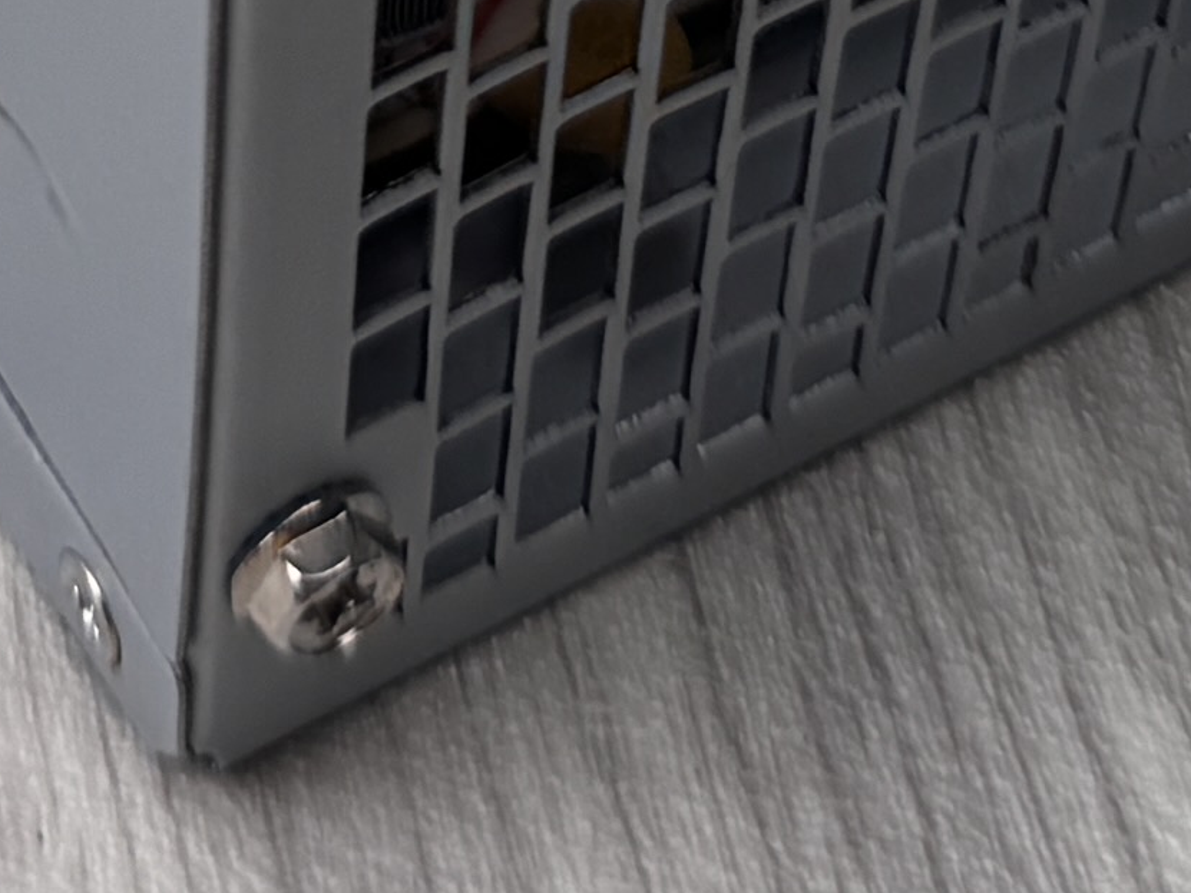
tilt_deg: -35.2
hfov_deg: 11.8
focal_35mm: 165
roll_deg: -0.1
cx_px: -125
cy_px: -1891
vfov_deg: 7.7
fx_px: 5676
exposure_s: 1/470
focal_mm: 6.76
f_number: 1.78
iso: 80
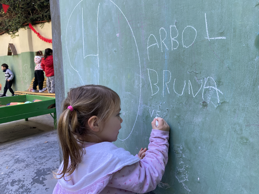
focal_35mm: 26
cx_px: 130
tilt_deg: -8.1
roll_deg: +0.8
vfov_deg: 53.1
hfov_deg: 67.3
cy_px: 97
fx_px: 195
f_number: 1.8
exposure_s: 1/121
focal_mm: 4.25
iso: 80
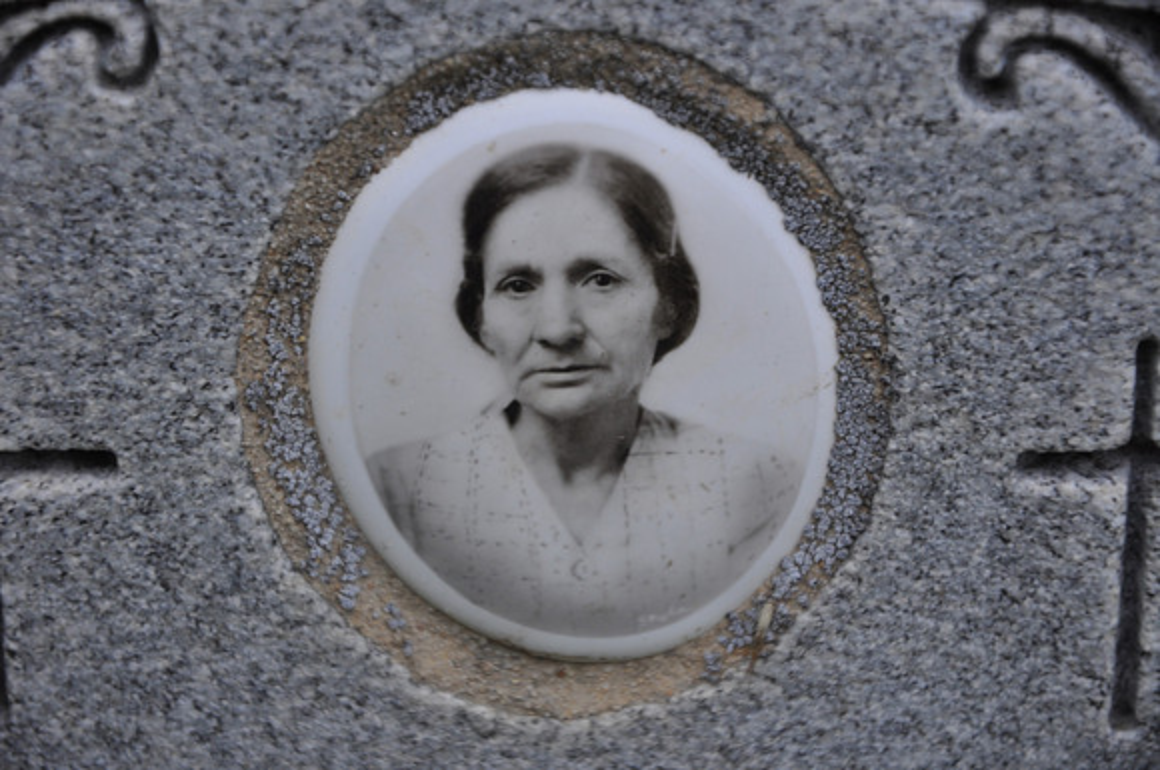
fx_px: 5068
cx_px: 580
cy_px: 385
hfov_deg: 13.1
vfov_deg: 8.7
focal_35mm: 158
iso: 280
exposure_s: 1/125
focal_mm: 105
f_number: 5.6
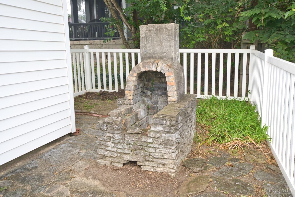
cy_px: 98
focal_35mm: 35
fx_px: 287
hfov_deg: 54.5
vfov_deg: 37.8
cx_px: 148
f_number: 10
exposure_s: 1/8
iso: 100
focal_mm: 35
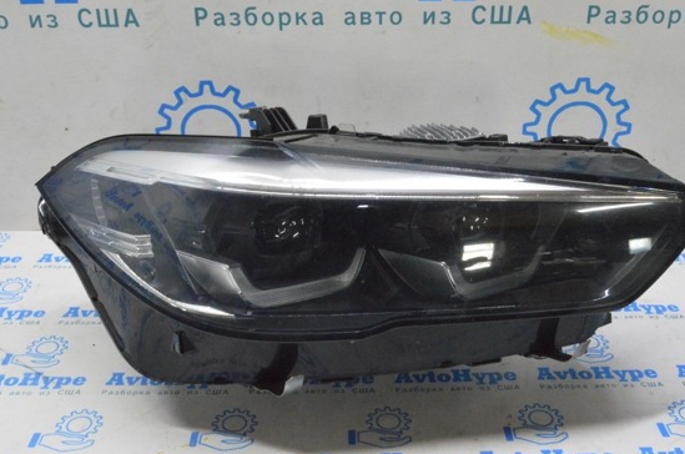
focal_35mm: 42
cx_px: 364
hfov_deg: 46.4
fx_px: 798
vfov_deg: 31.7
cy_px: 198
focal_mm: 24
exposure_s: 1/20
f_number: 20
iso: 6400
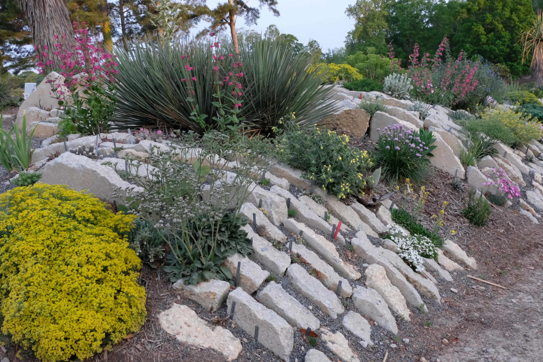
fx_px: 513
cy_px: 181
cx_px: 272
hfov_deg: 55.8
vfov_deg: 38.9
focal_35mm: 34
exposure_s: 1/125
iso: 6400
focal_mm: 22.4
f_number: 16
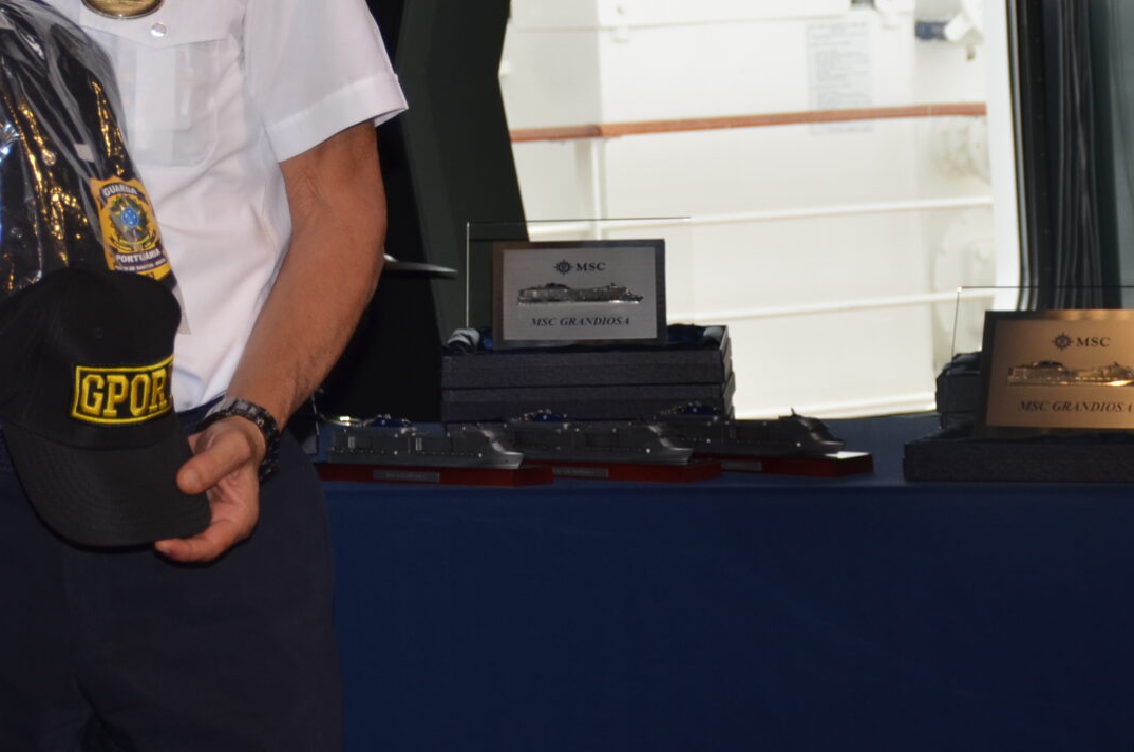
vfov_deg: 9.5
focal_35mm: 143
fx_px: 4496
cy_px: -35
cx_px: -141
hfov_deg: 14.0
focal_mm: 40
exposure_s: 1/160
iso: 200
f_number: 4.5
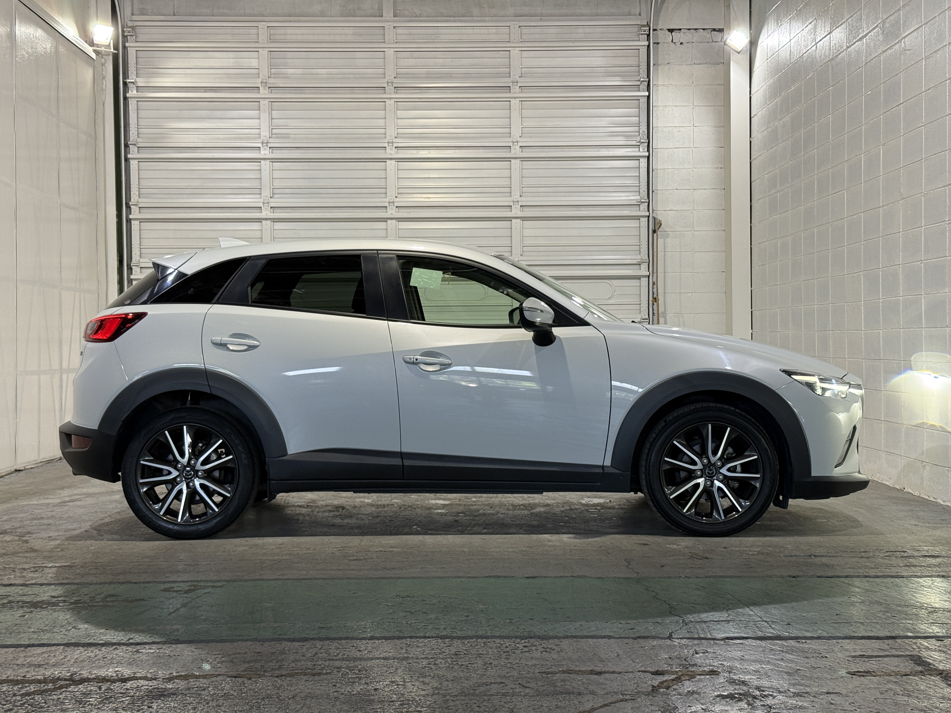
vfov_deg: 29.7
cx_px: 475
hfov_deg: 38.9
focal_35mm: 49
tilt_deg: +0.1
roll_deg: +0.0
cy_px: 349
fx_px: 1346
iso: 64
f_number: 1.78
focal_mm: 6.76
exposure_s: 1/60
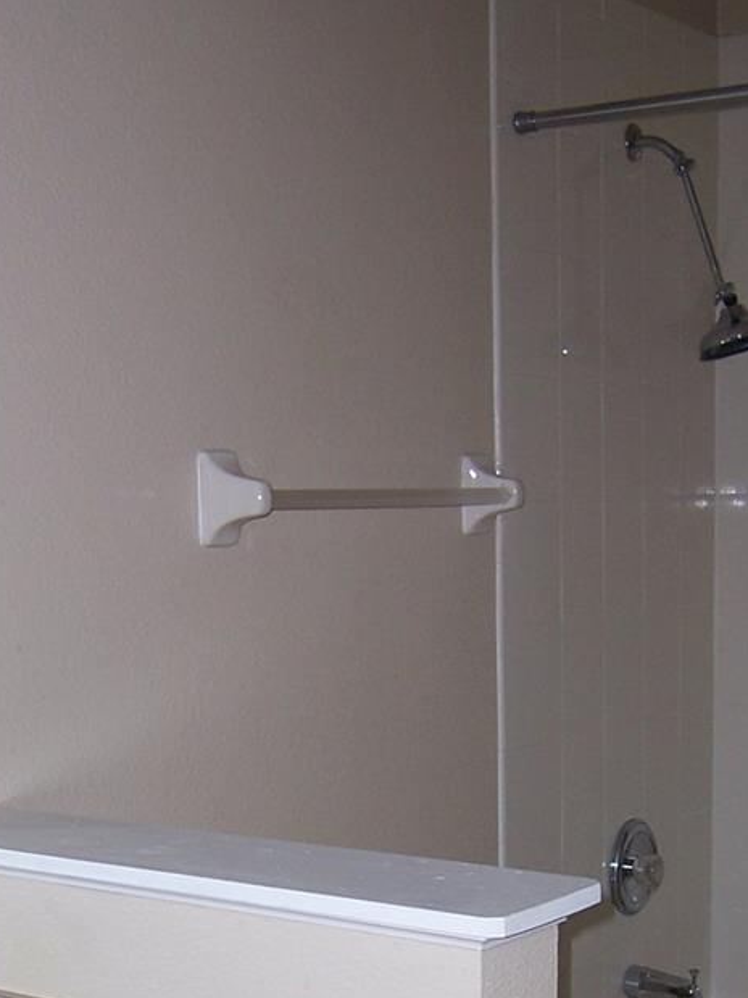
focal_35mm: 64
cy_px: 835
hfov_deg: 22.9
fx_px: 1845
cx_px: 345
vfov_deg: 29.4
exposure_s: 1/60
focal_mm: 5.5
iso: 80
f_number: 2.8
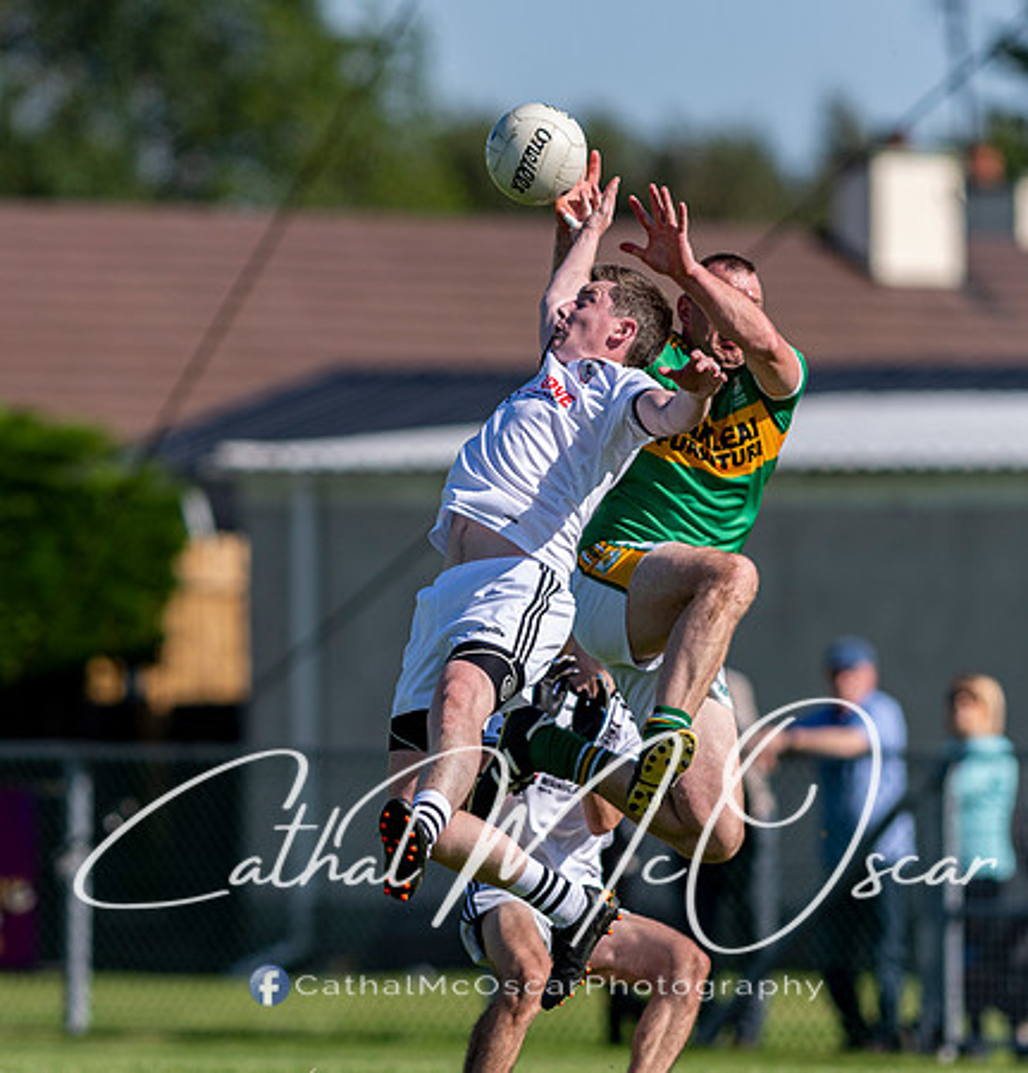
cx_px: 336
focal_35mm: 636
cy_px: 537
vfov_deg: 2.8
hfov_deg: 2.7
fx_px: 21837
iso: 110
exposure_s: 1/2500
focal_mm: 300
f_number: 2.8
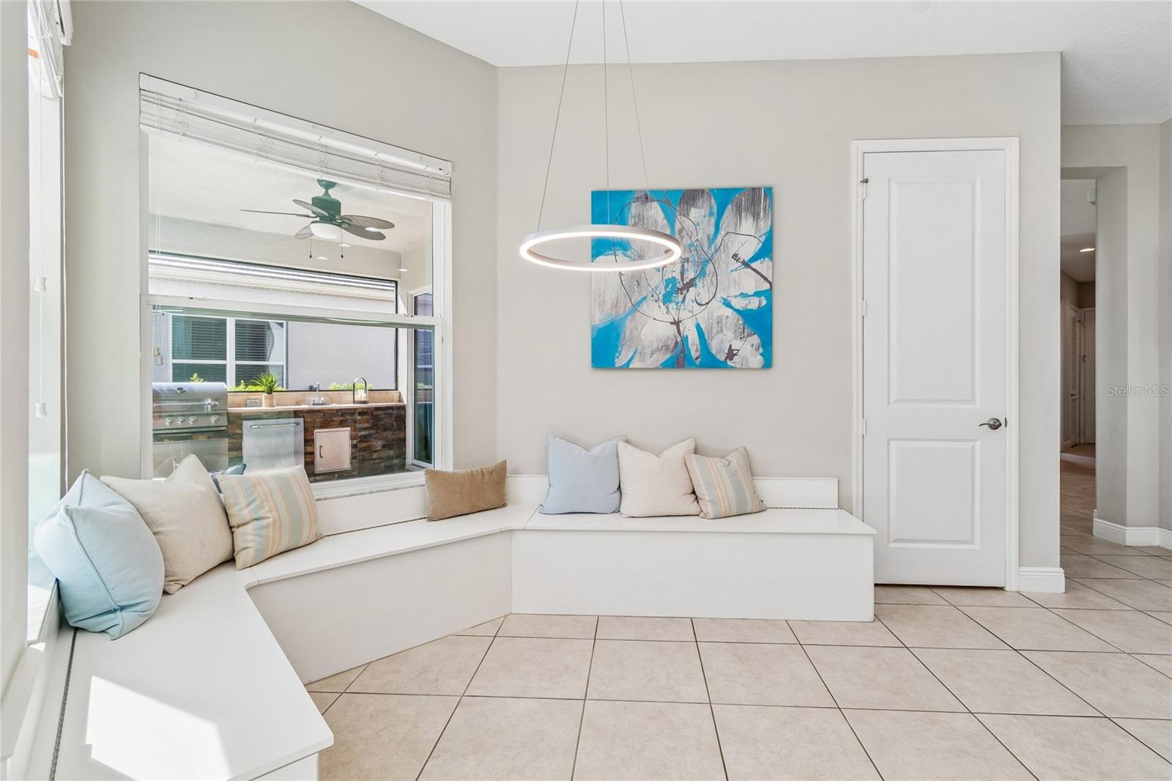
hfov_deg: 100.4
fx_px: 488
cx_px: 586
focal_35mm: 15
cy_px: 390
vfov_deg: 77.3
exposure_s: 1/40
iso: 100
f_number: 7.1
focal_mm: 10
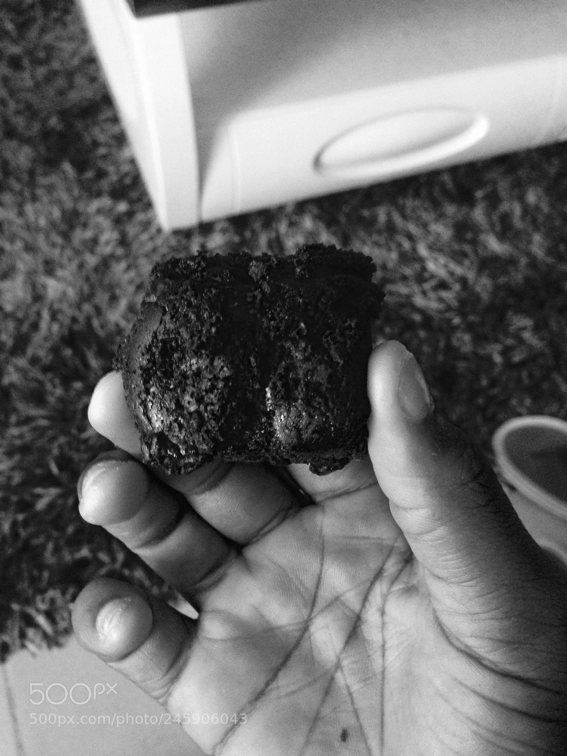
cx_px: 284
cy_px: 378
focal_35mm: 33
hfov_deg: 42.9
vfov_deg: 55.4
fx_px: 721
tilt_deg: -49.1
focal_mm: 4.12
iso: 800
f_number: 2.4
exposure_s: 1/15
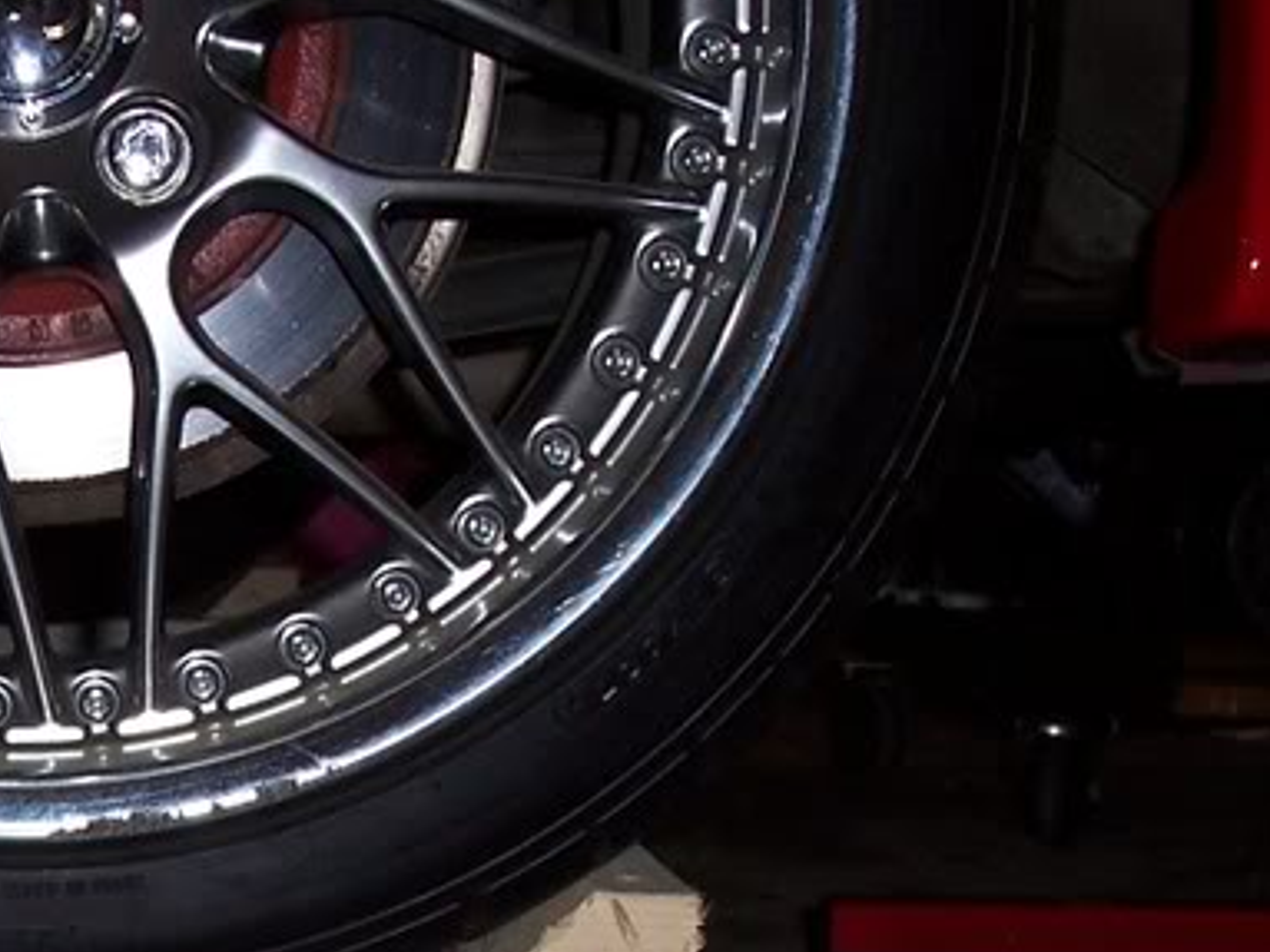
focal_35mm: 91
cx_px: 70
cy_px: 1005
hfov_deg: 21.0
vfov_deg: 15.8
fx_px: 3338
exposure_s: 1/60
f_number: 2.7
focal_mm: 5.6
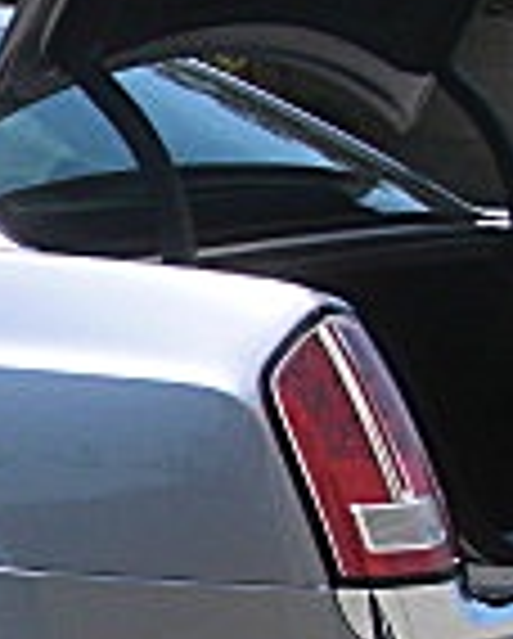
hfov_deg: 9.2
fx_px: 2992
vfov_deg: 12.0
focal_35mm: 158
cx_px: -486
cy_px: 648
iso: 50
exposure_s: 1/800
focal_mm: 6.3
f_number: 2.8
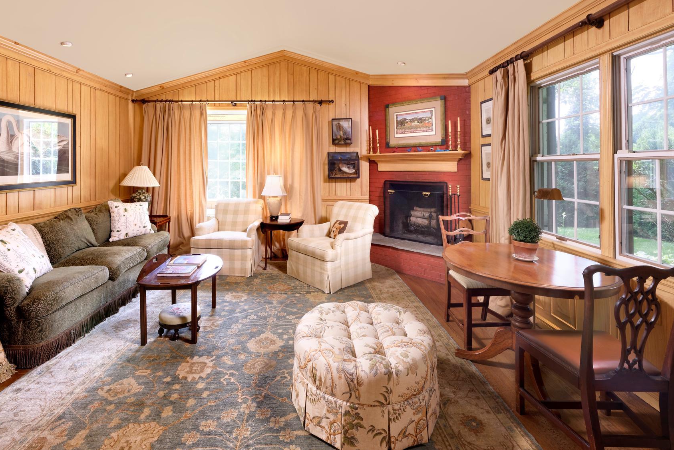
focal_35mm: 17
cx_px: 311
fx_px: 318
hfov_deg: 93.1
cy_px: 183
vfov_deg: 69.8
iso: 400
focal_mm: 14
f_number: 10
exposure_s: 1/10
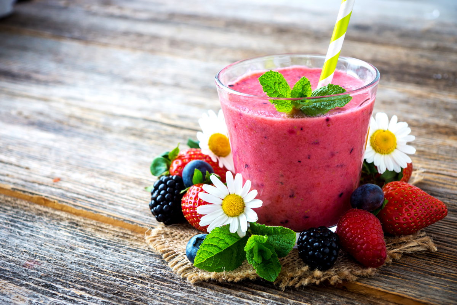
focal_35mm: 75
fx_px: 952
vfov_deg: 18.2
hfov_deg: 27.0
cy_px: 152
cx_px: 228
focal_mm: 50
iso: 100
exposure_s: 1/6
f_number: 6.3
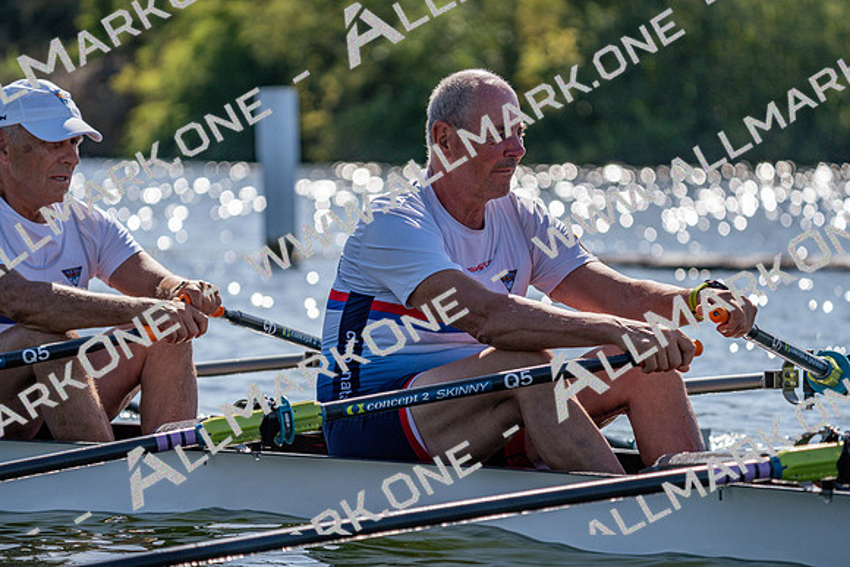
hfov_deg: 8.6
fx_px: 5644
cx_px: 425
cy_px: 284
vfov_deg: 5.8
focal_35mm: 239
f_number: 5.6
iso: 250
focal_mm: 239
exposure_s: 1/2000
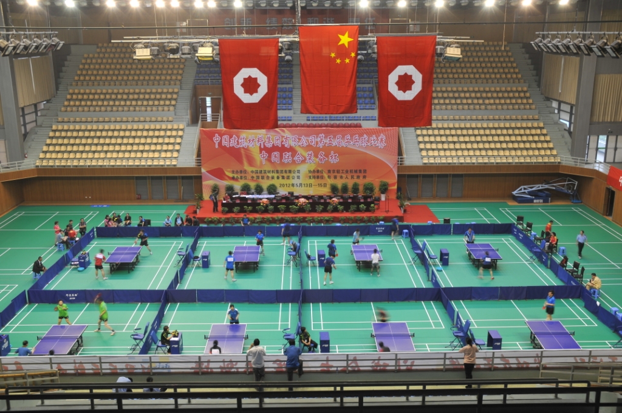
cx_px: 311
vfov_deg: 35.4
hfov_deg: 51.3
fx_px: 647
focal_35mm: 38
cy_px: 206
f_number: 8
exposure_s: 1/4
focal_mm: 25
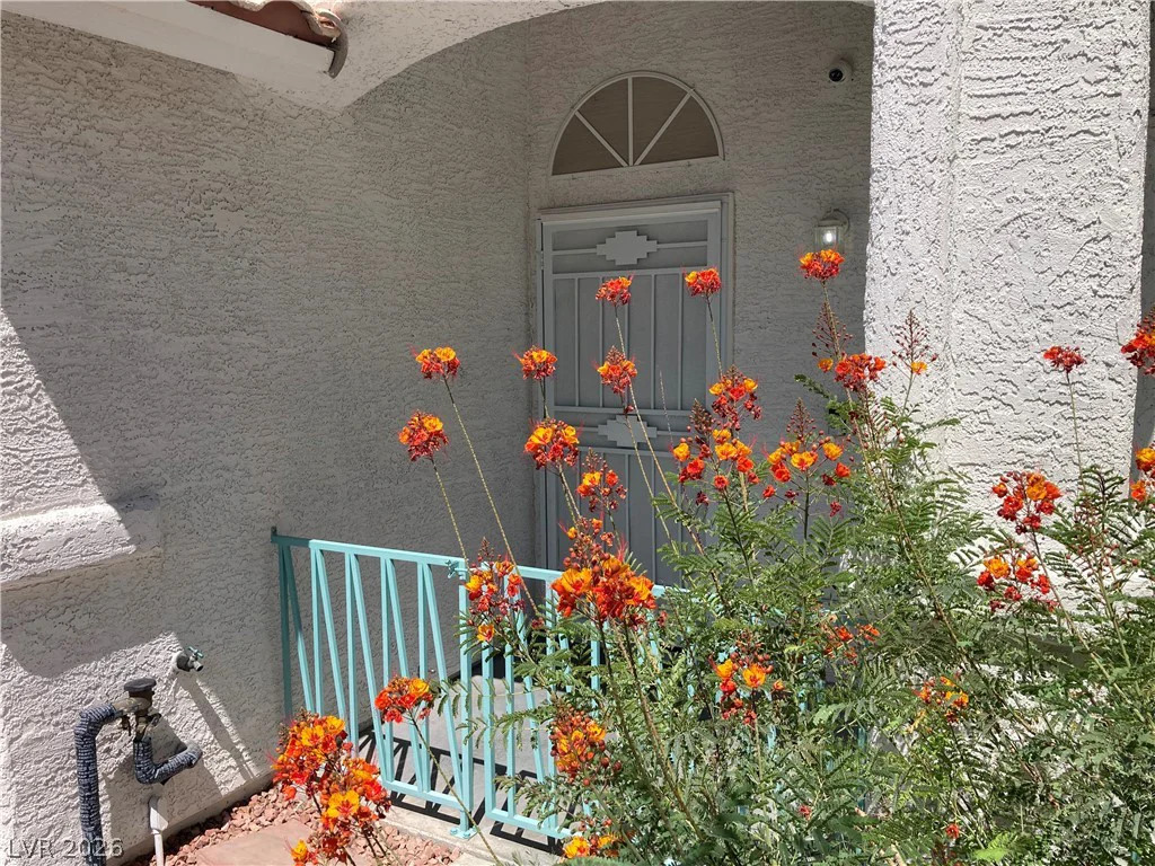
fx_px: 934
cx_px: 578
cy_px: 433
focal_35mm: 28
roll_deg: +1.7
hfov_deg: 63.4
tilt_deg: -6.3
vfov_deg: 49.7
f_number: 1.8
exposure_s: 1/2433
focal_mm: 3.99
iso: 20
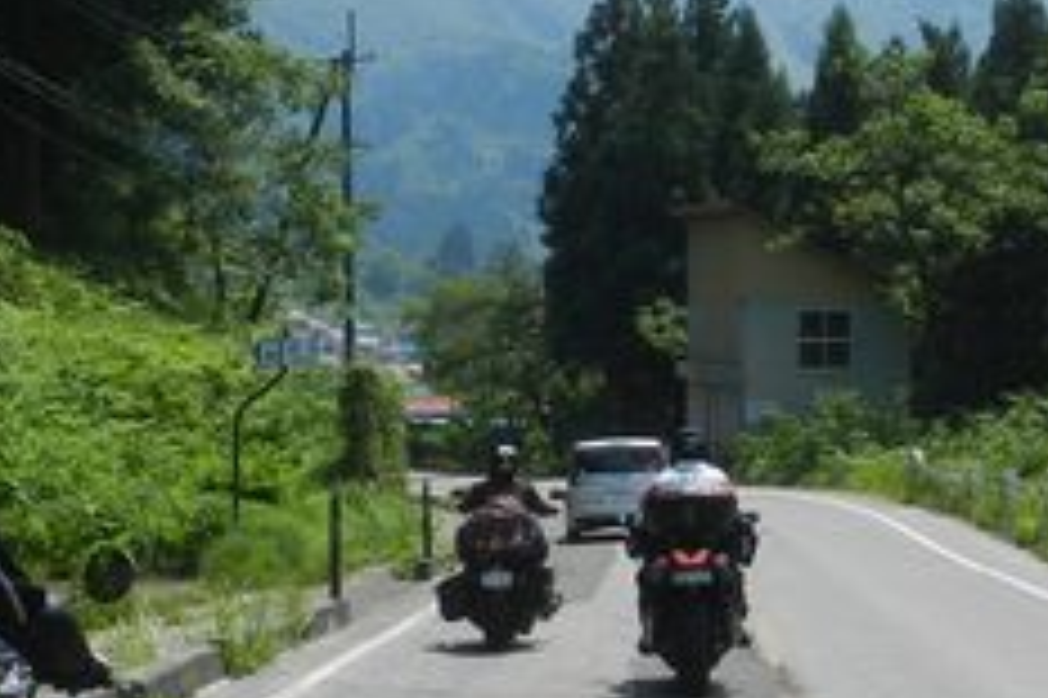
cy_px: 642
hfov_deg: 20.4
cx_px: 391
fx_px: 2909
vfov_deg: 13.5
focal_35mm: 100
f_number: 4
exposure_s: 1/1250
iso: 160
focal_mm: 5.6
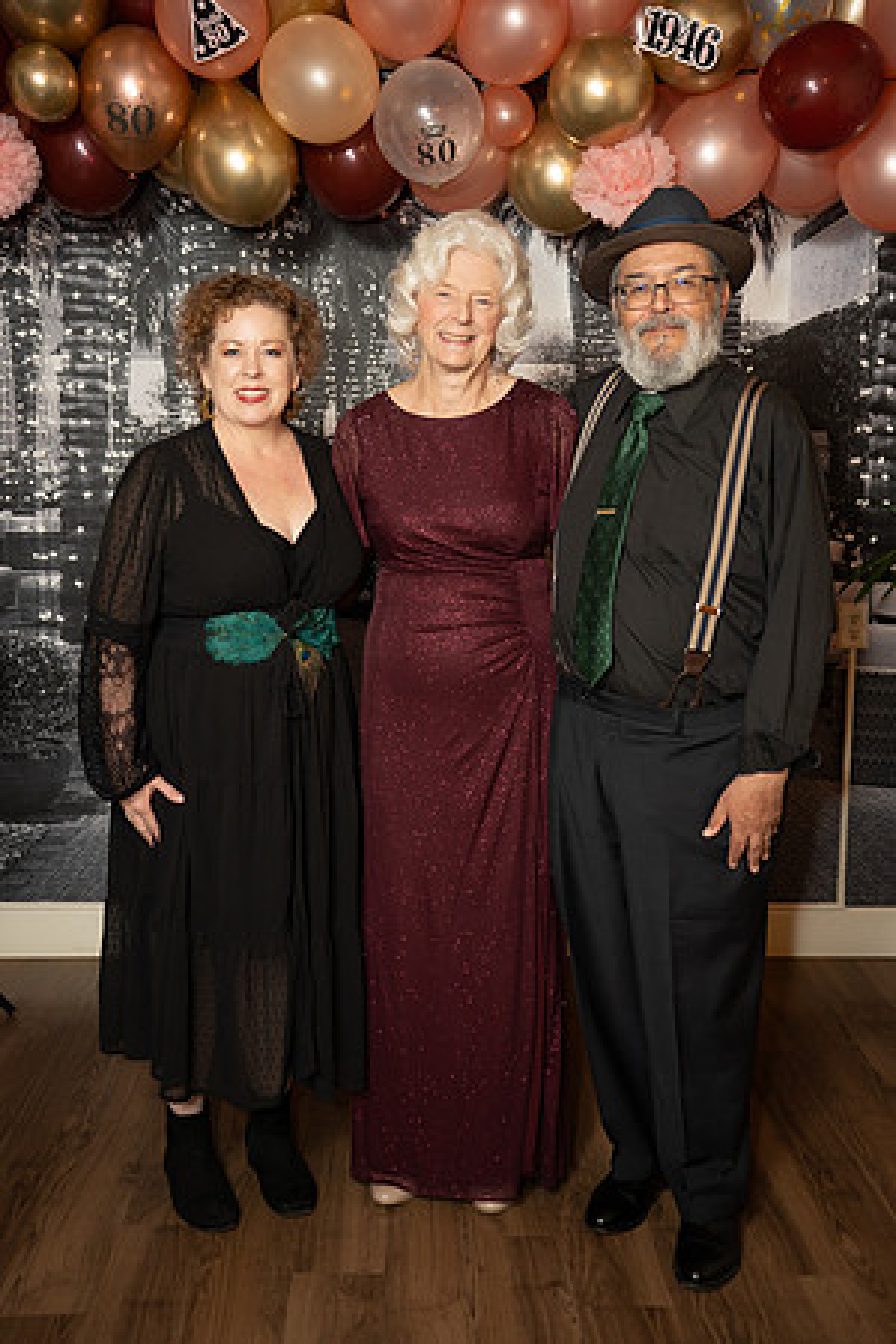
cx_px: 448
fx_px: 1553
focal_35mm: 42
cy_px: 672
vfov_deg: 46.8
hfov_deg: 32.2
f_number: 2.8
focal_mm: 41.6
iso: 1000
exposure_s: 1/160
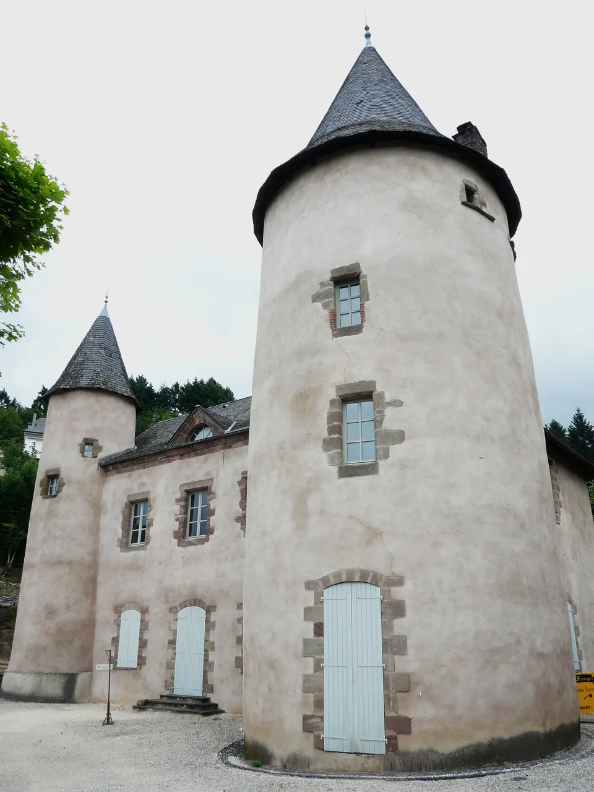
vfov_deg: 63.4
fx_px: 641
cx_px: 297
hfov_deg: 49.7
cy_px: 396
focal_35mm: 28
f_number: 2.8
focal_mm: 4.6
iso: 100
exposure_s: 1/1000
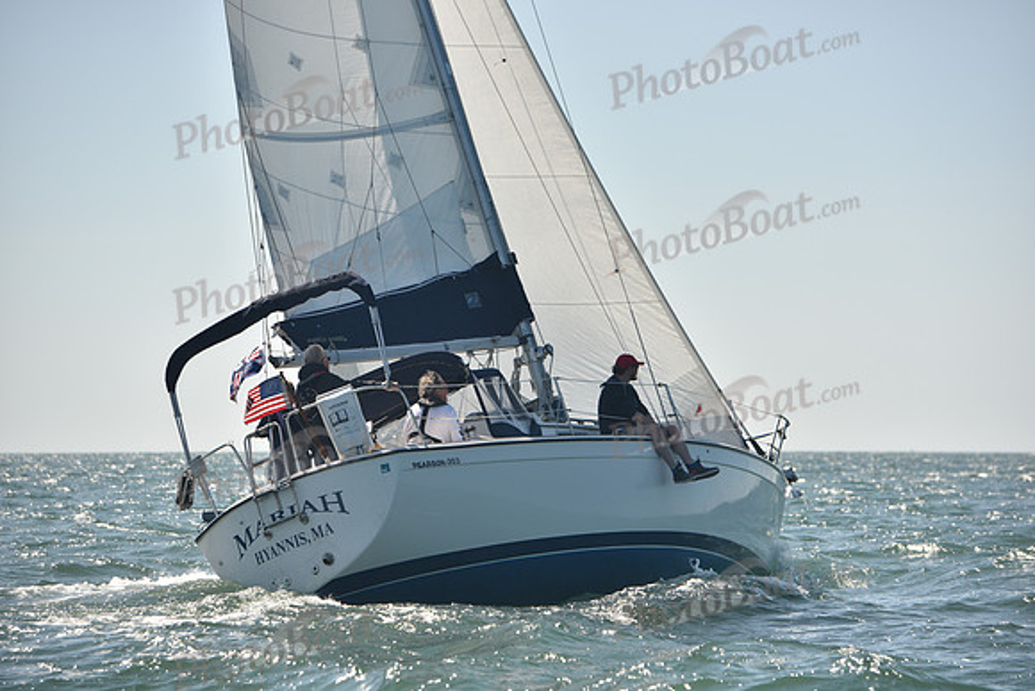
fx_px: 4601
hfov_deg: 12.8
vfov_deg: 8.6
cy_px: 346
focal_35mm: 160
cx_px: 518
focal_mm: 160
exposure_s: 1/1000
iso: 250
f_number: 5
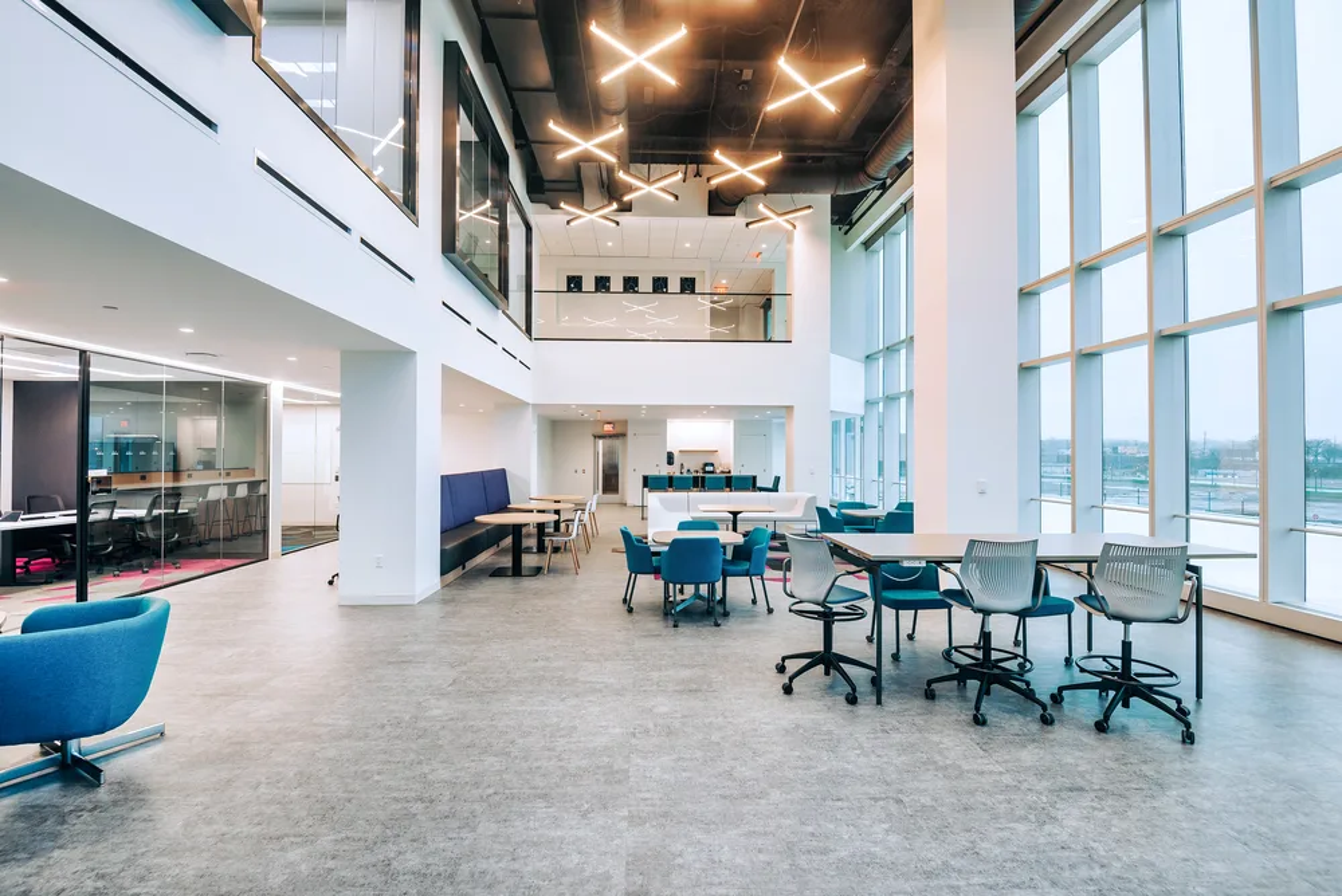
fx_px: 895
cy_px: 448
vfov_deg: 53.2
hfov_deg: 73.7
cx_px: 671
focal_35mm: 24
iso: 100
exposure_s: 1/6
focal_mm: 24
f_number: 8
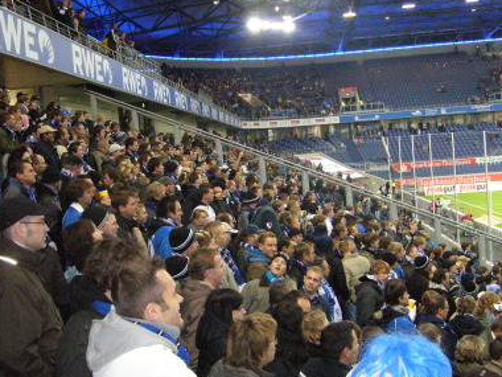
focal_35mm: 46
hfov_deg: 41.0
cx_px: 190
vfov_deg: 31.5
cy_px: 190
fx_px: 667
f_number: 2.8
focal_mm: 5.8
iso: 400
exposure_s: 1/60
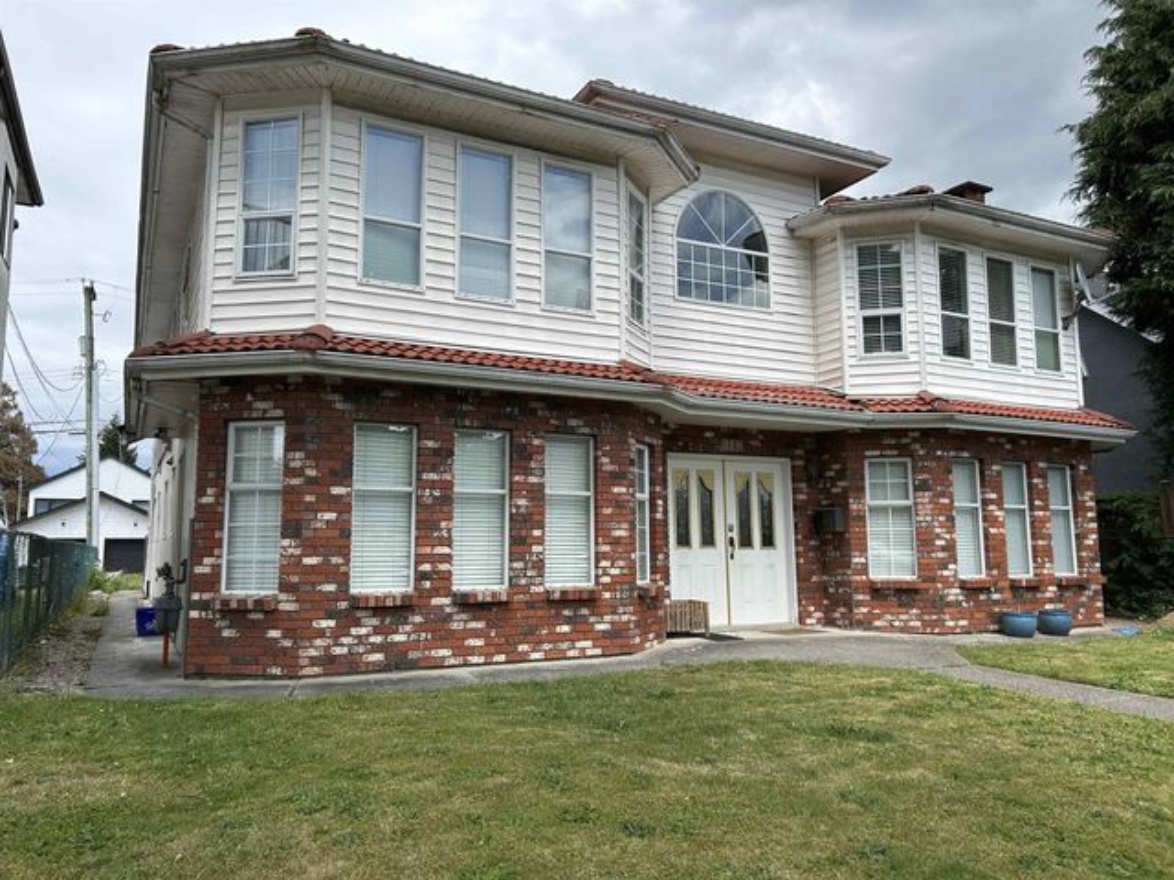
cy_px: 440
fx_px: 882
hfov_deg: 67.3
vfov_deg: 53.1
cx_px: 587
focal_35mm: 26
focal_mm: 5.7
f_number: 1.5
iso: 50
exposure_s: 1/3077
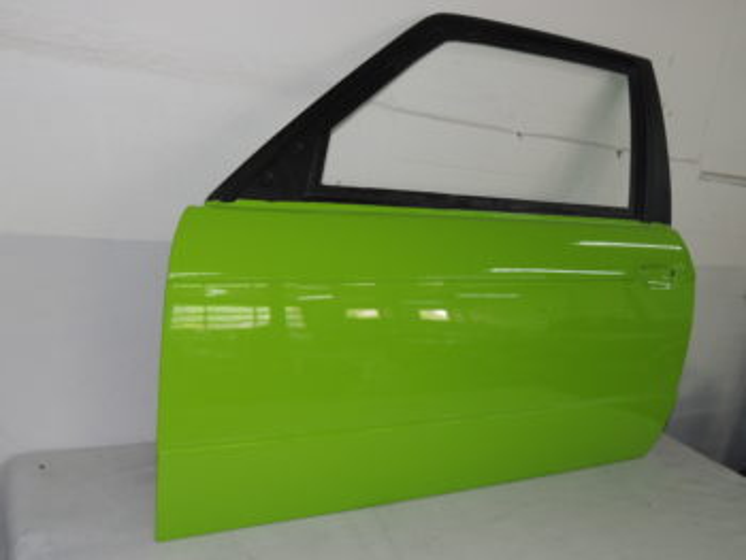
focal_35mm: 30
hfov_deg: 59.9
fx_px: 647
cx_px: 373
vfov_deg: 46.8
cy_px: 280
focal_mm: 5.3
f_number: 3.1
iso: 200
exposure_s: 1/30
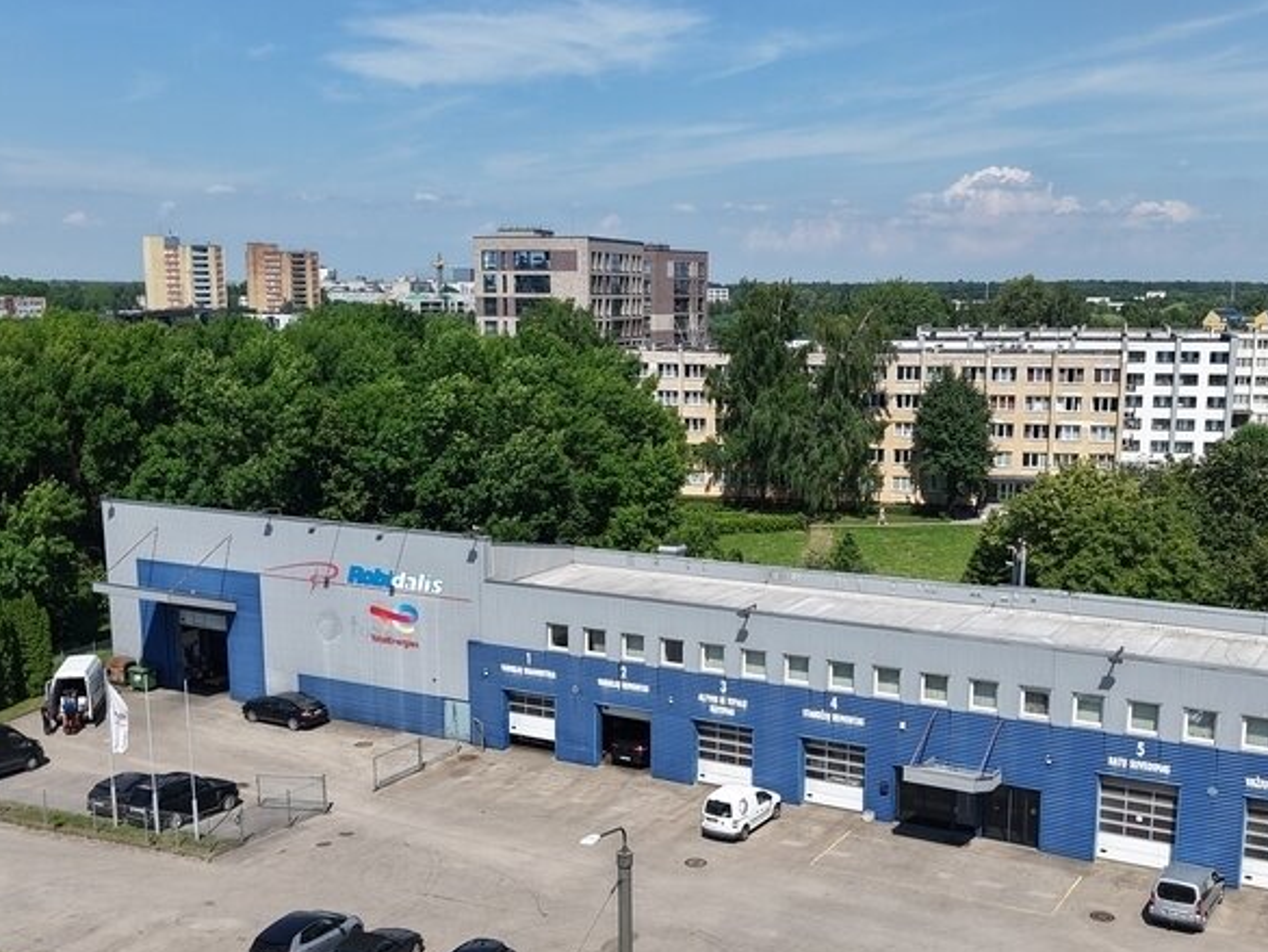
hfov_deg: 44.7
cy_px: 581
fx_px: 1539
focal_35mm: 42
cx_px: 687
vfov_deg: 34.2
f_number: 1.8
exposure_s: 1/3200
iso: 110
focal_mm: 8.67
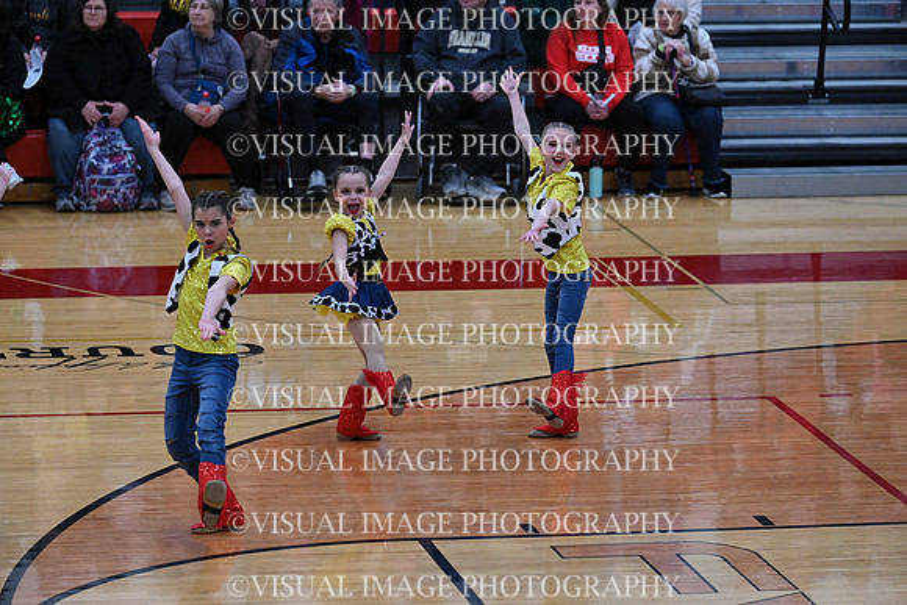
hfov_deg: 10.3
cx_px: 454
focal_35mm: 200
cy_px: 302
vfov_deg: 6.9
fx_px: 5040
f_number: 4
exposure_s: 1/400
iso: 4000
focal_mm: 200
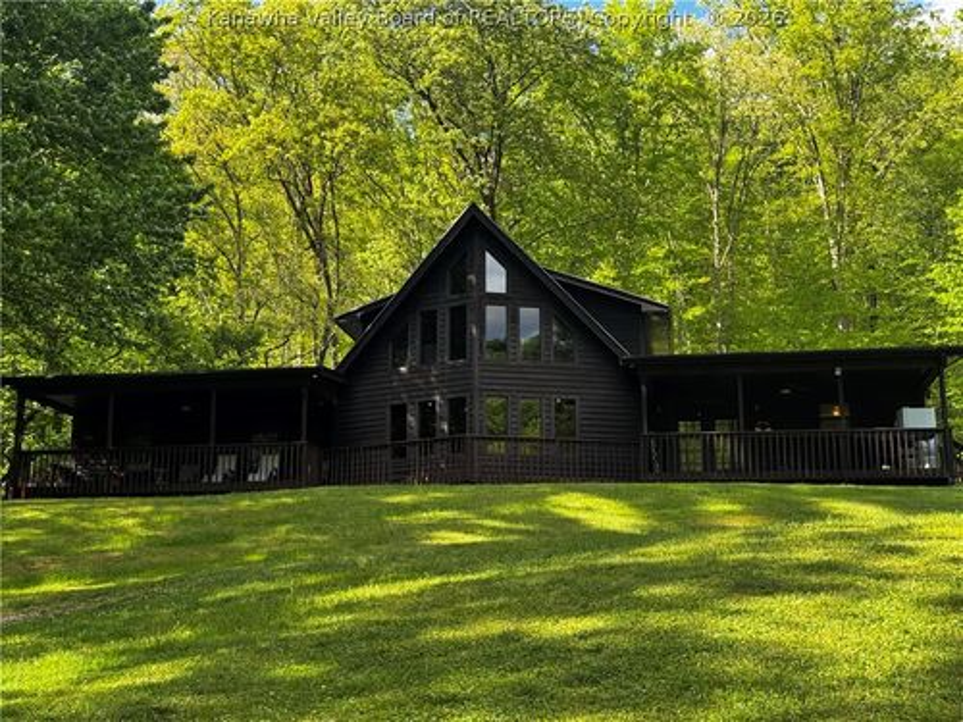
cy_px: 361
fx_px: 1335
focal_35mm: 48
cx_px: 482
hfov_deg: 39.7
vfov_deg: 30.3
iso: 64
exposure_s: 1/707
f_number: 1.78
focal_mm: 6.76
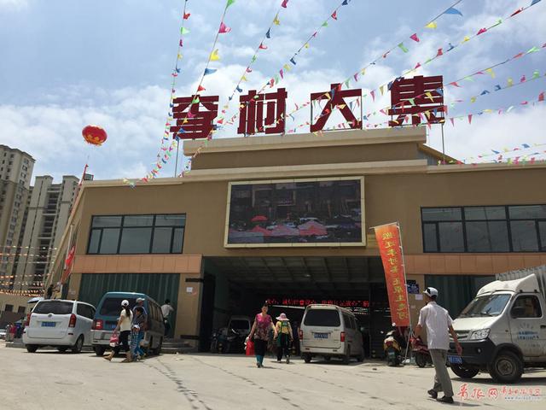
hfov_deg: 61.7
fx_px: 457
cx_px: 273
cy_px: 205
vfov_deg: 48.2
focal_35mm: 29
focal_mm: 4.15
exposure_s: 1/3968
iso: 32
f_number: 2.2
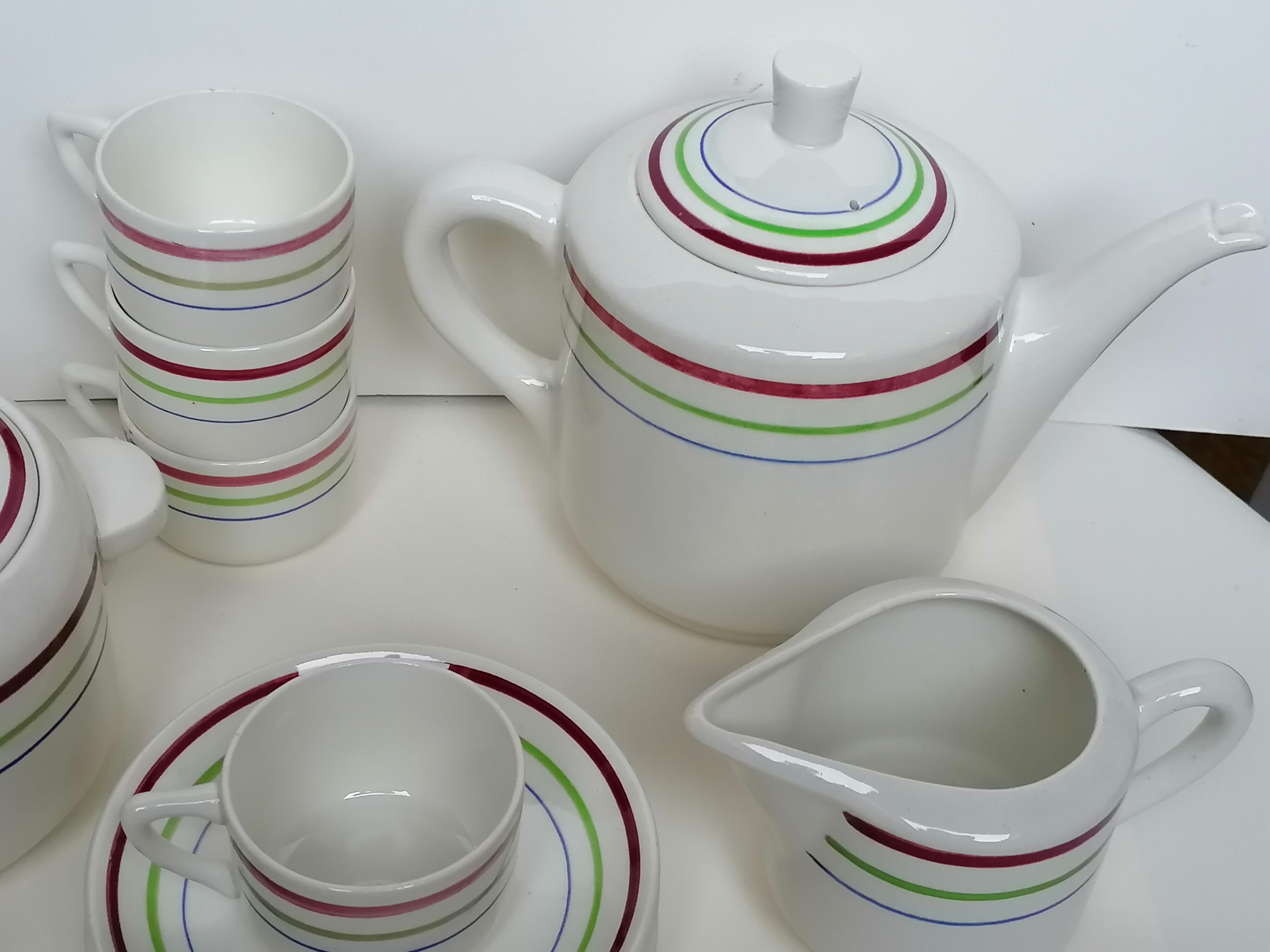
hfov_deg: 35.5
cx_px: 635
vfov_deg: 27.0
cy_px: 476
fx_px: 1981
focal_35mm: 54
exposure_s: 1/40
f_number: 1.8
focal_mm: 4.75
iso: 160
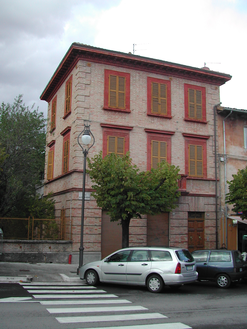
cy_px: 164
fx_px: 362
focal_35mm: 38
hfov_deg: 37.7
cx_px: 124
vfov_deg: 49.0
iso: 100
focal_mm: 8
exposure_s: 1/417
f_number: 2.8
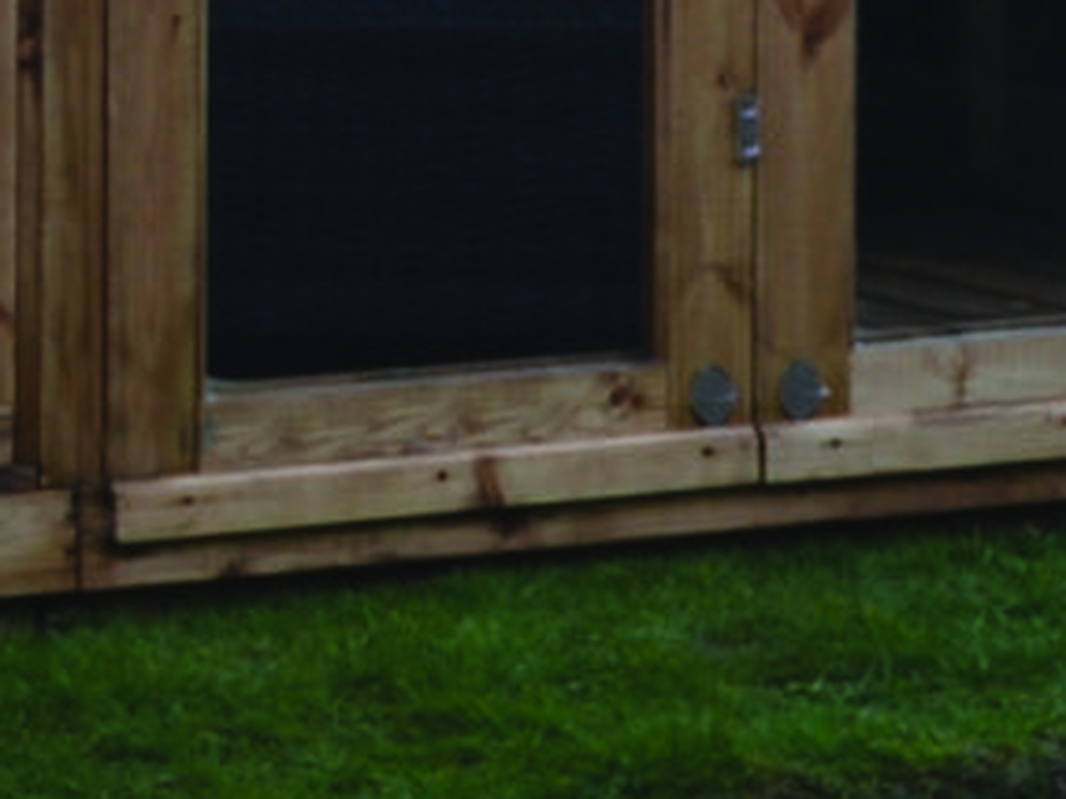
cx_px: -613
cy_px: -927
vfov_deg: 5.8
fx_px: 7603
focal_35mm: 247
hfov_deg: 7.8
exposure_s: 1/160
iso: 100
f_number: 6.3
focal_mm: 24
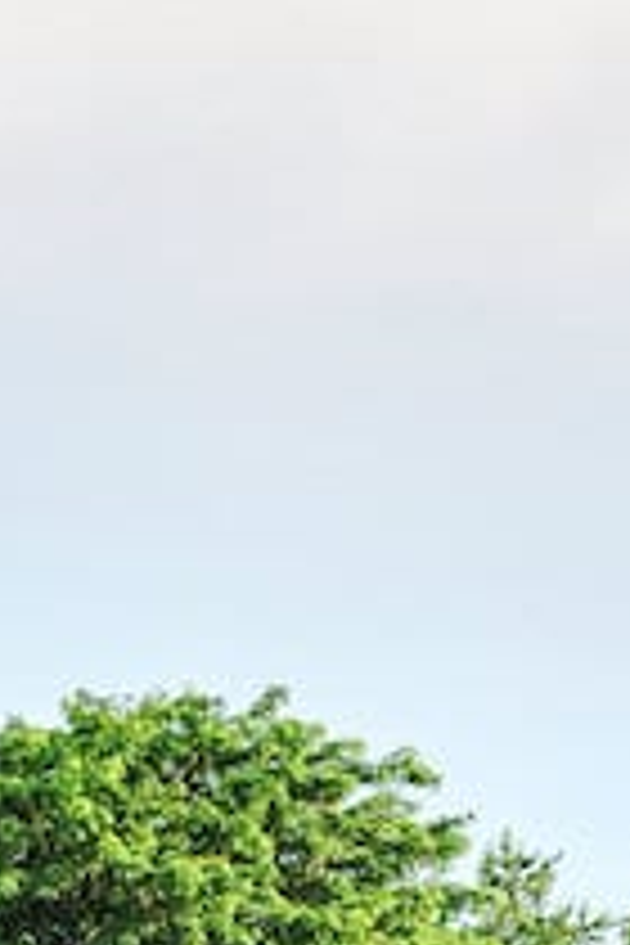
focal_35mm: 472
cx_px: 630
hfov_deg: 2.9
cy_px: 1467
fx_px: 12385
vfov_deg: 4.3
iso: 250
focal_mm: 55
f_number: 5.6
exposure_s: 1/320
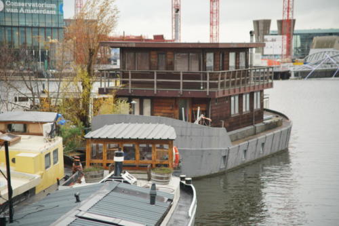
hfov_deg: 19.5
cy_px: 113
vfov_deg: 13.0
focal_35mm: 105
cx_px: 170
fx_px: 988
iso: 320
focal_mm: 105
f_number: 4
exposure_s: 1/125
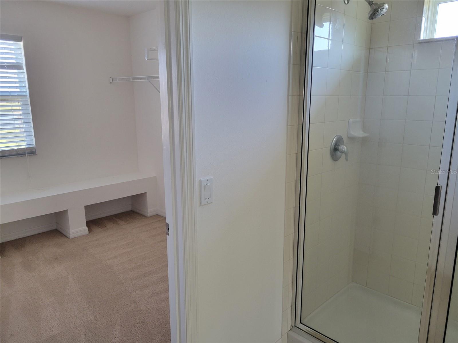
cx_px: 229
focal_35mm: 26
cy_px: 172
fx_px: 344
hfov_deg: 67.3
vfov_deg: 53.1
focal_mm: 5.4
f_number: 1.8
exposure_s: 1/120
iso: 250
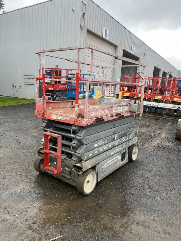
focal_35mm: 26
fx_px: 181
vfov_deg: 67.3
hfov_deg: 53.1
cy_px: 120
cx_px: 90
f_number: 1.6
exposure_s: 1/153
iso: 40
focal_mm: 5.1
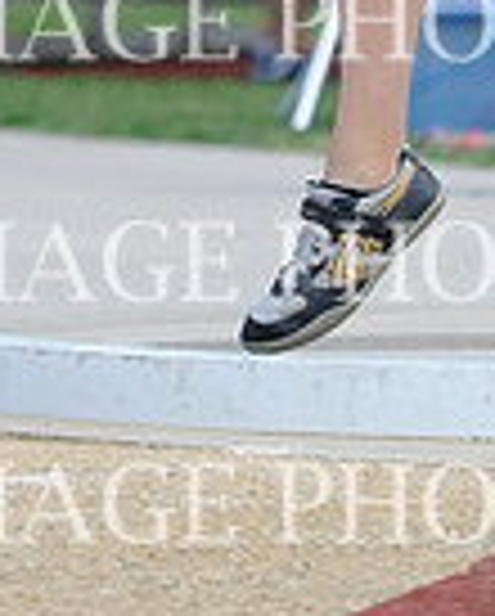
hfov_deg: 3.3
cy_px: -585
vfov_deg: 4.0
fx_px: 8679
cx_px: 243
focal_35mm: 475
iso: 400
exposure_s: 1/2500
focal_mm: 120
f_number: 2.8
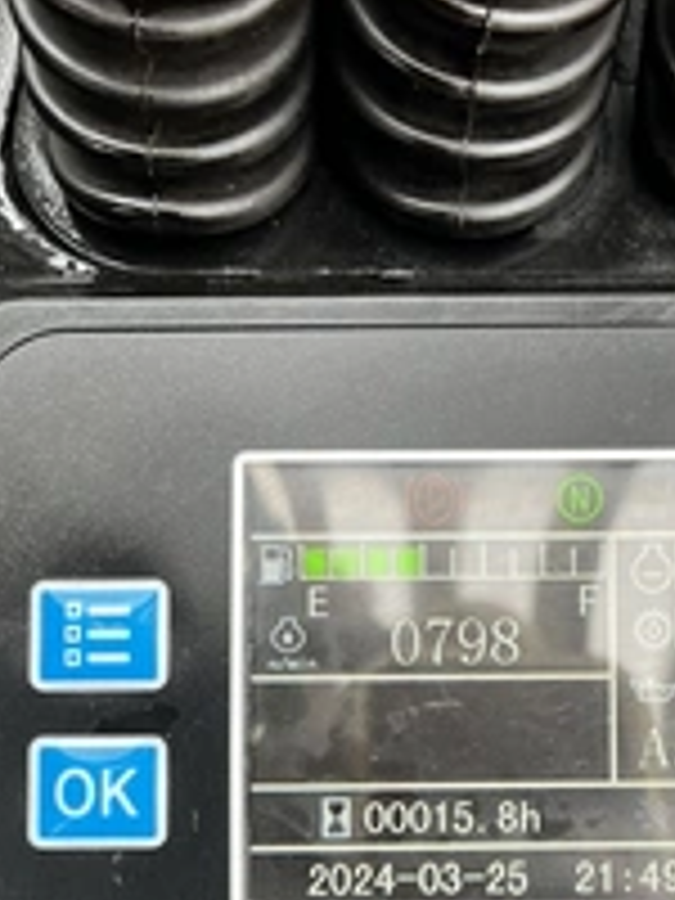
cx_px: 585
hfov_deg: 27.2
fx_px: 1352
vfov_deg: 35.8
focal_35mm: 52
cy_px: 698
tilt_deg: -56.1
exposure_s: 1/116
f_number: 1.6
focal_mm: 5.1
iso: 125
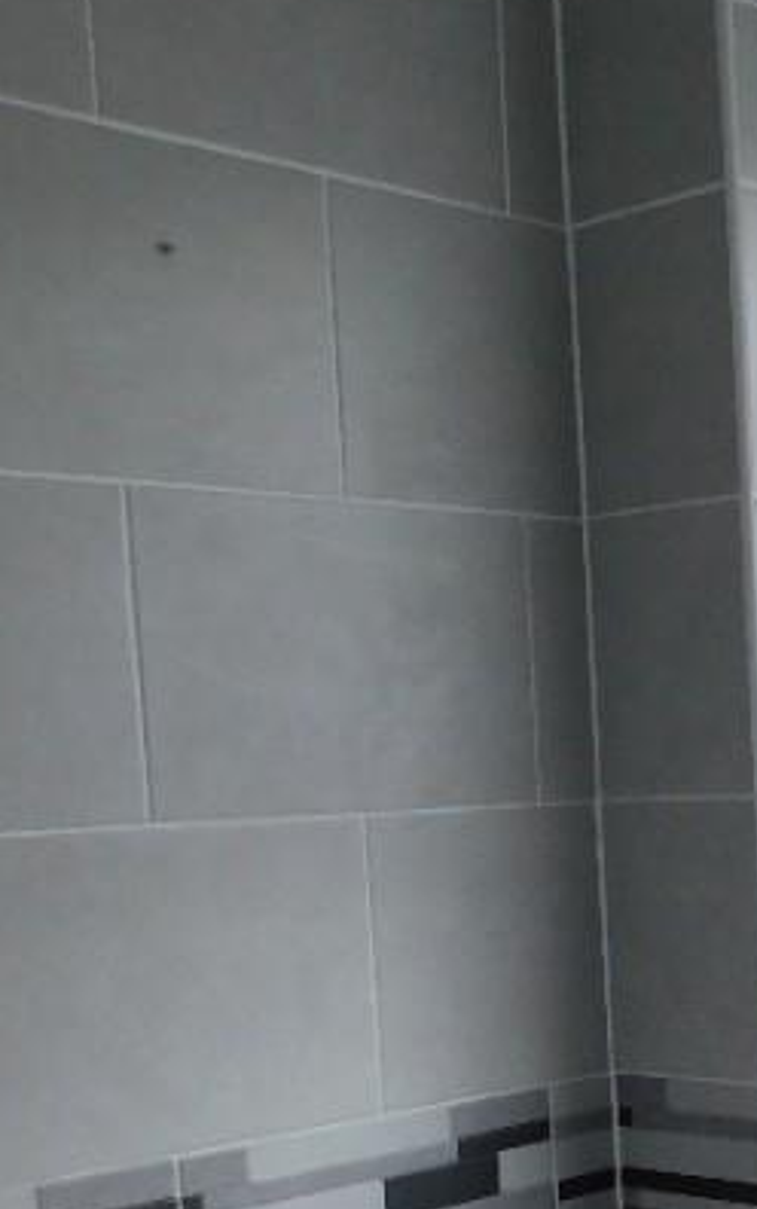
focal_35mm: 63
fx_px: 2077
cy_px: 1127
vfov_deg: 30.7
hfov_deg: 20.0
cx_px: 754
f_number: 3
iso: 220
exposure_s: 1/30
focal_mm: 4
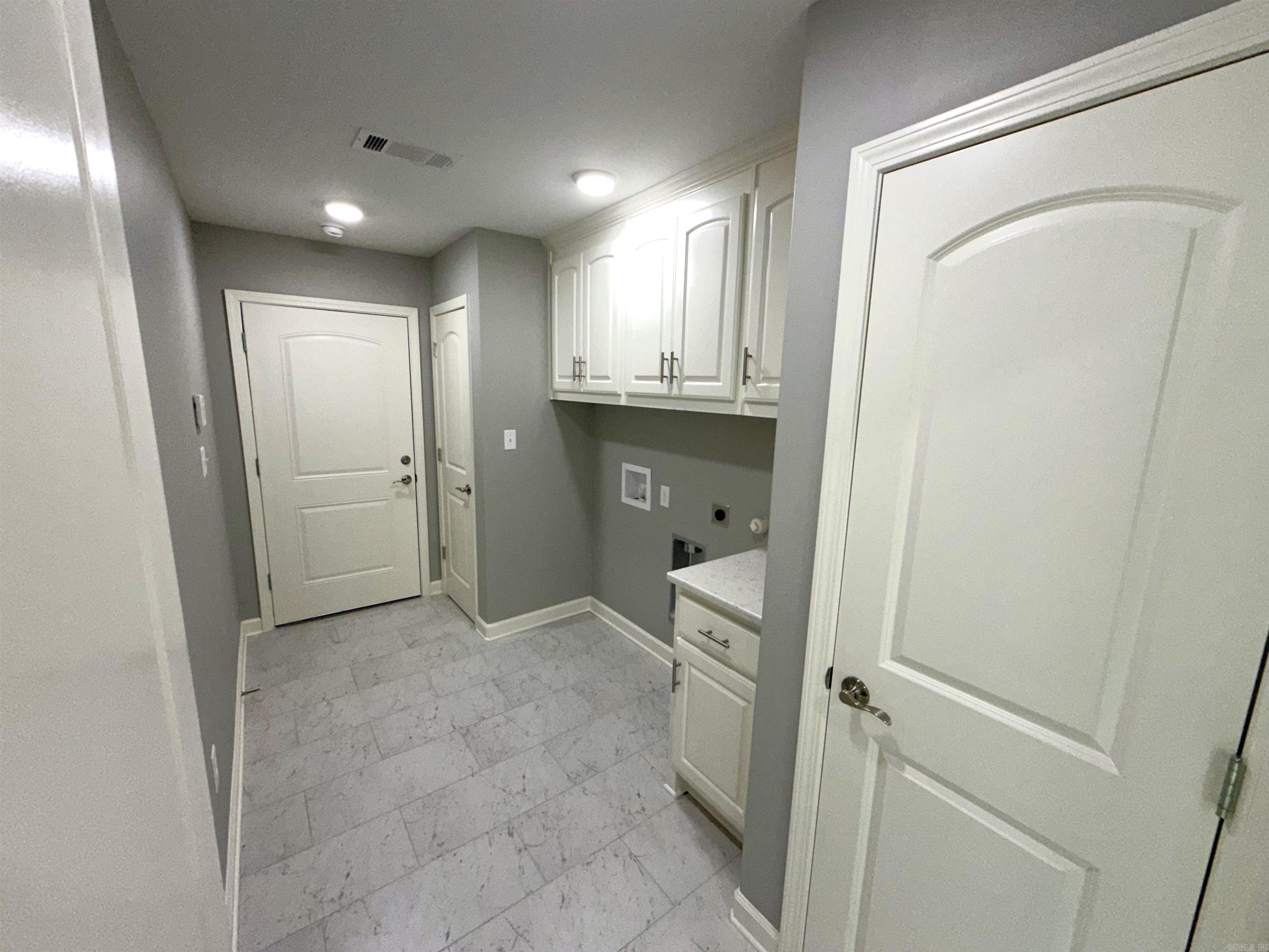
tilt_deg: -10.2
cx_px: 634
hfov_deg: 102.1
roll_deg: -0.7
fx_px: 513
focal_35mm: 14
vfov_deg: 85.7
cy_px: 476
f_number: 2.2
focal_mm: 2.22
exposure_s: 1/120
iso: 160
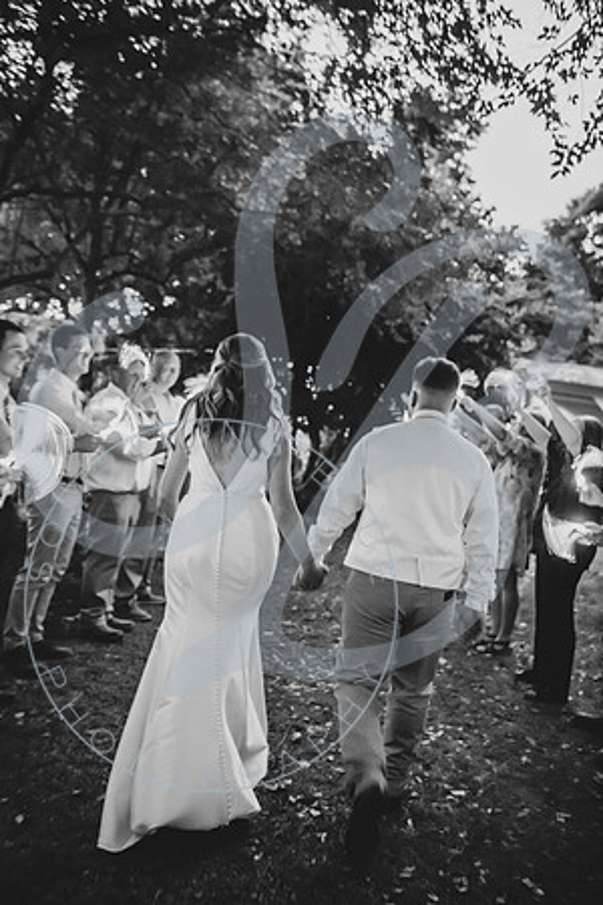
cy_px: 452
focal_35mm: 32
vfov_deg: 58.7
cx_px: 302
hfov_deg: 41.1
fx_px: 804
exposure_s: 1/60
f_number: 2.8
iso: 500
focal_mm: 32
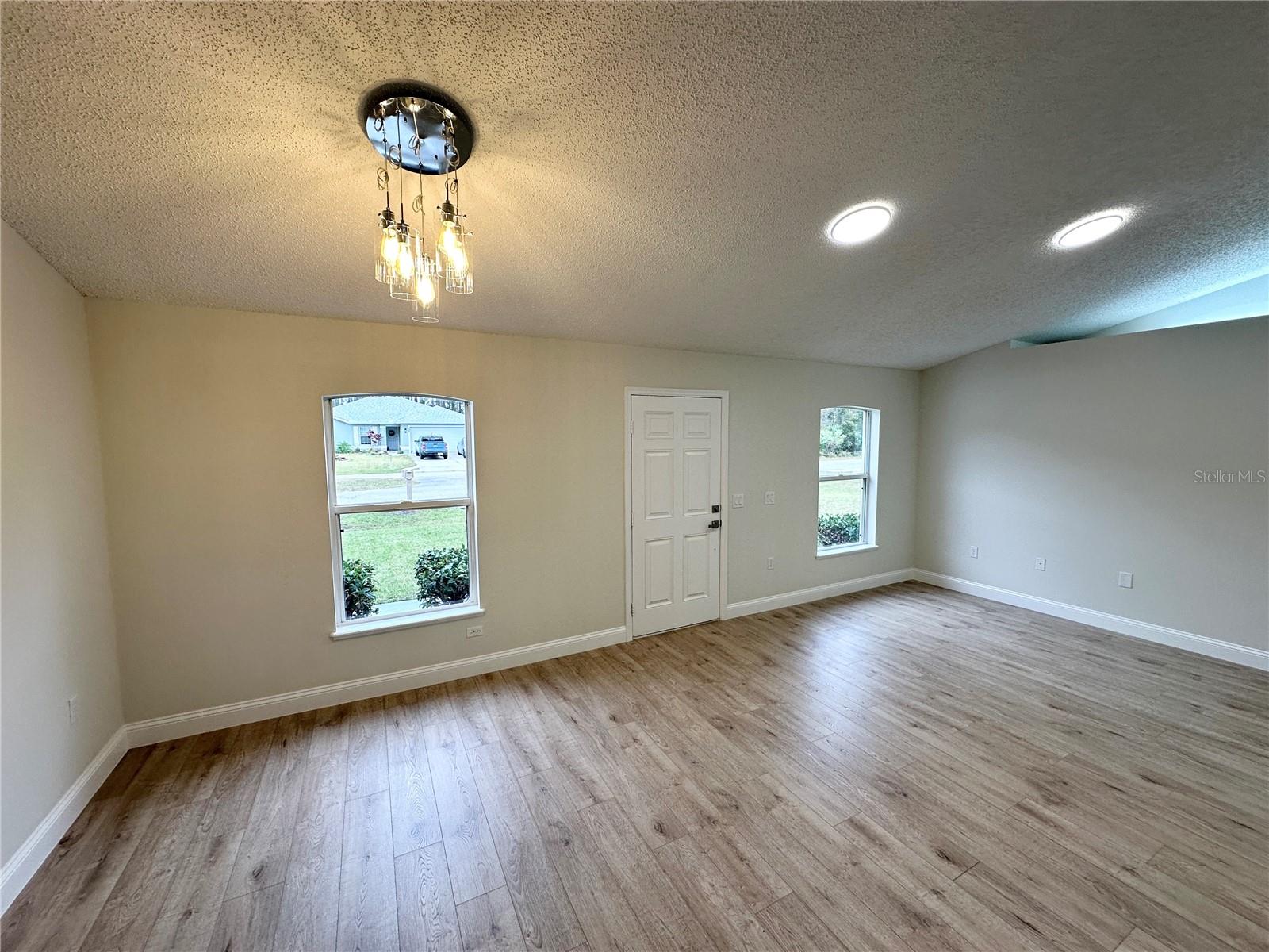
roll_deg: +0.2
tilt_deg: -5.3
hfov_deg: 102.1
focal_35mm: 14
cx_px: 634
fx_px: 513
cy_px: 476
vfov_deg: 85.7
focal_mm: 2.22
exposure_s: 1/120
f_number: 2.2
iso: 80
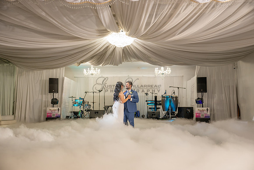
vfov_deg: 36.9
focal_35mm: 36
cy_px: 85
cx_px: 127
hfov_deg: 53.1
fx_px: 254
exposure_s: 1/125
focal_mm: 36
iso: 640
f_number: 2.8
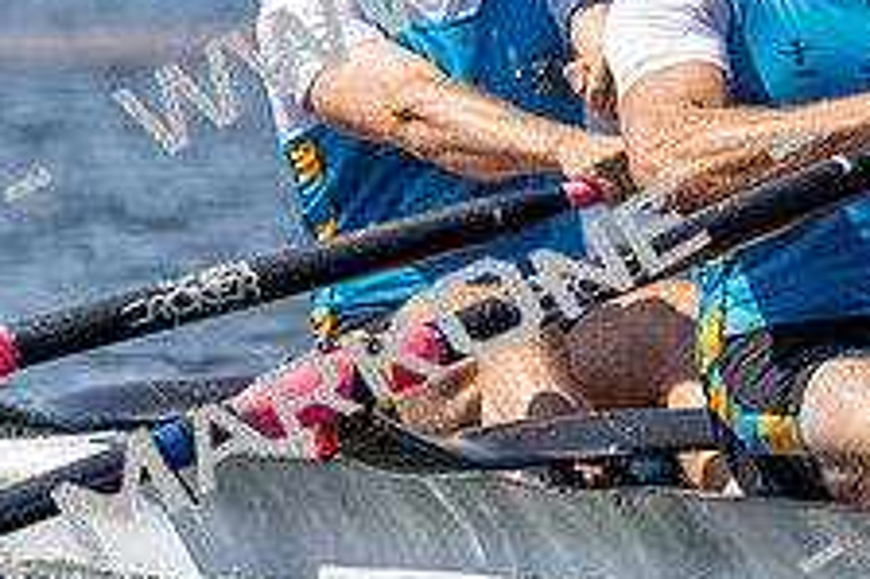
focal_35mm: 816
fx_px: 19705
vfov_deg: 1.7
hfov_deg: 2.5
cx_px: 594
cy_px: 165
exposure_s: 1/2000
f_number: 6.3
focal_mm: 315
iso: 250
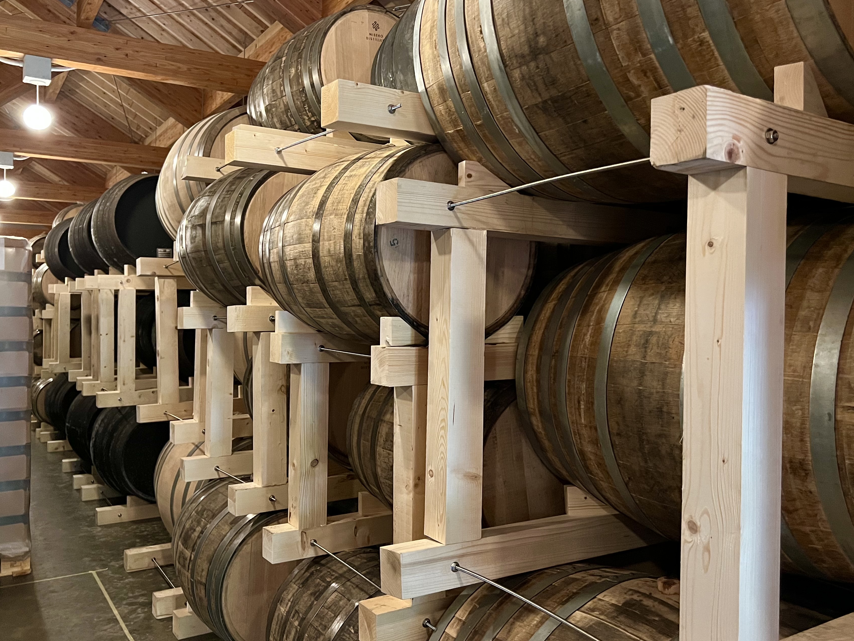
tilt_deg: +1.5
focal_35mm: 31
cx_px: 459
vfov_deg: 45.4
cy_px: 297
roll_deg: +0.4
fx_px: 765
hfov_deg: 58.3
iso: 640
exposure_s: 1/35
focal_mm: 5.7
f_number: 1.5
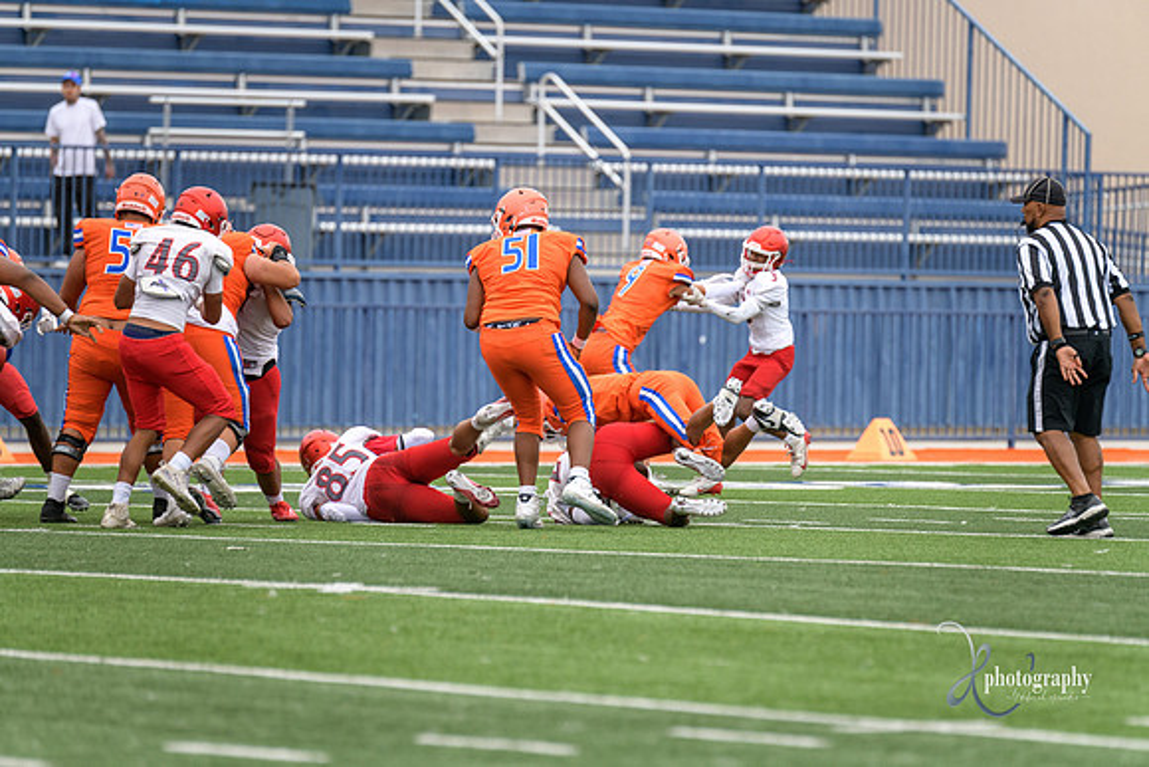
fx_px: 9577
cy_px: 384
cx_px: 574
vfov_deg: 4.6
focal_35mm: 300
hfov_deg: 6.9
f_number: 3.5
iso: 500
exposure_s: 1/1000
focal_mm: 300
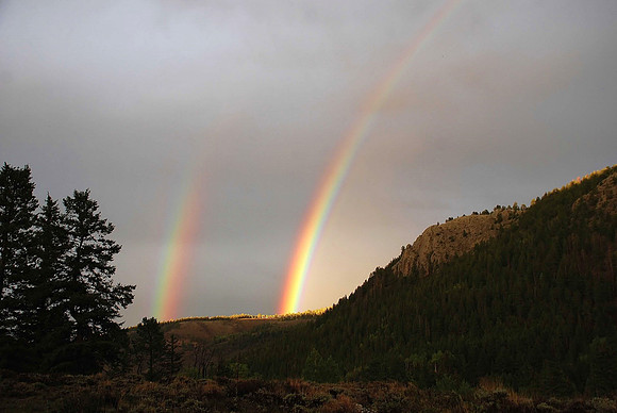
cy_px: 206
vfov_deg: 39.0
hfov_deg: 55.7
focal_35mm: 34
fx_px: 583
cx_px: 308
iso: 200
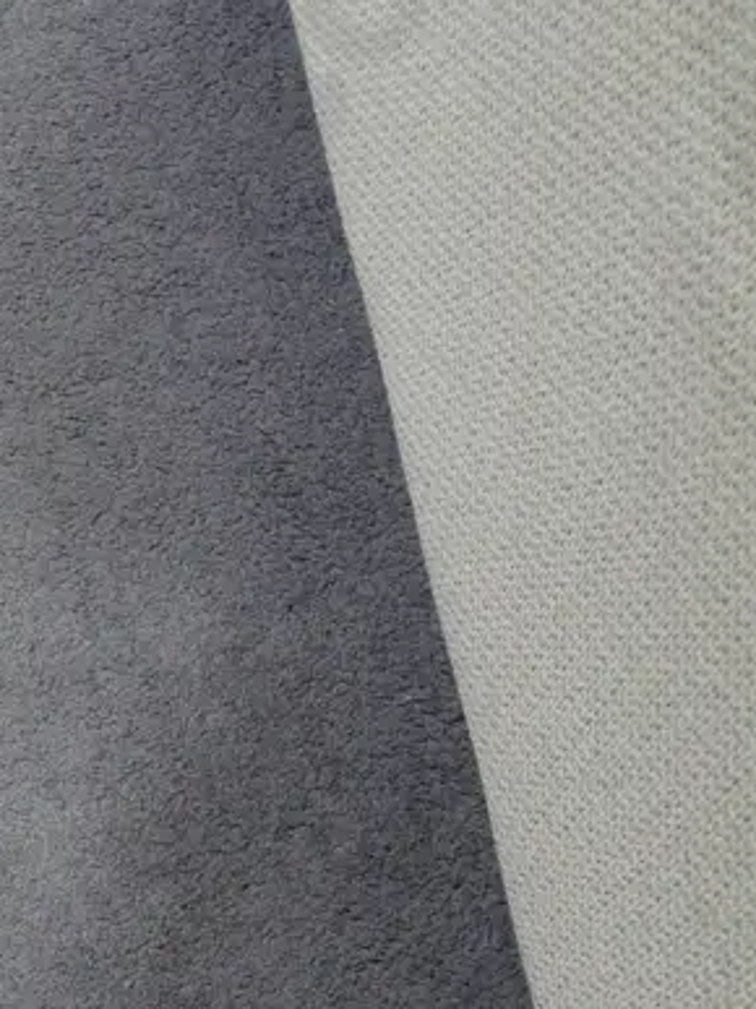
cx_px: -216
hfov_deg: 15.6
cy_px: 769
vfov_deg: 21.6
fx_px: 2622
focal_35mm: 90
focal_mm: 17
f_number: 4
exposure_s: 1/60
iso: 500
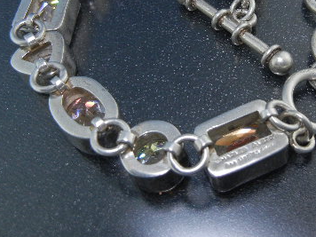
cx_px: 230
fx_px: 493
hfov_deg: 34.9
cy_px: 53
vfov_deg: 26.6
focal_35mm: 54
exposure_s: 1/30
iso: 511
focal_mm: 5.4
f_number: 7
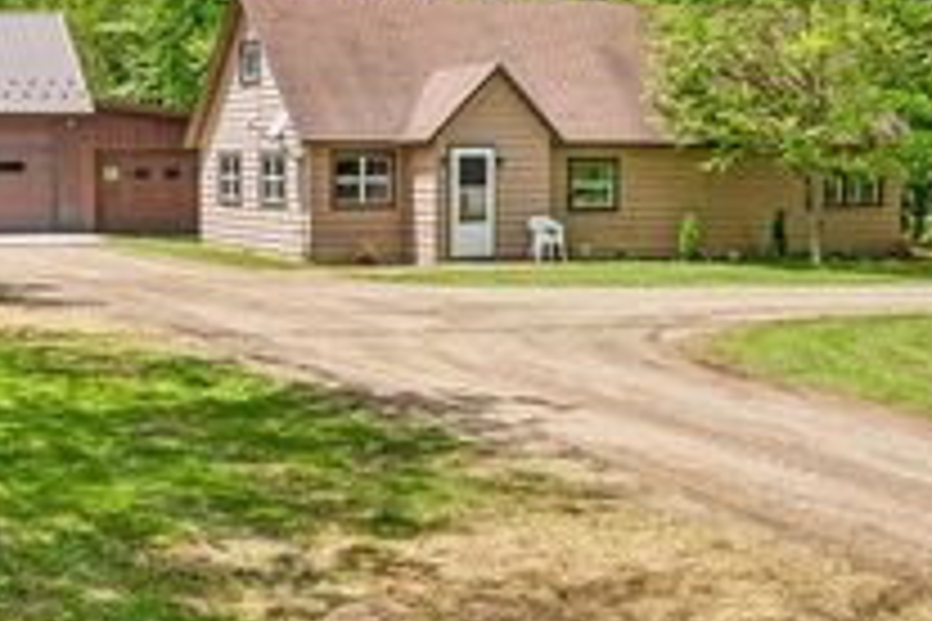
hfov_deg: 34.2
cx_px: 324
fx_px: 1501
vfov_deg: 23.3
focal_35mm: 58
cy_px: 250
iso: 100
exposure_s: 1/125
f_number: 9
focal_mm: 24
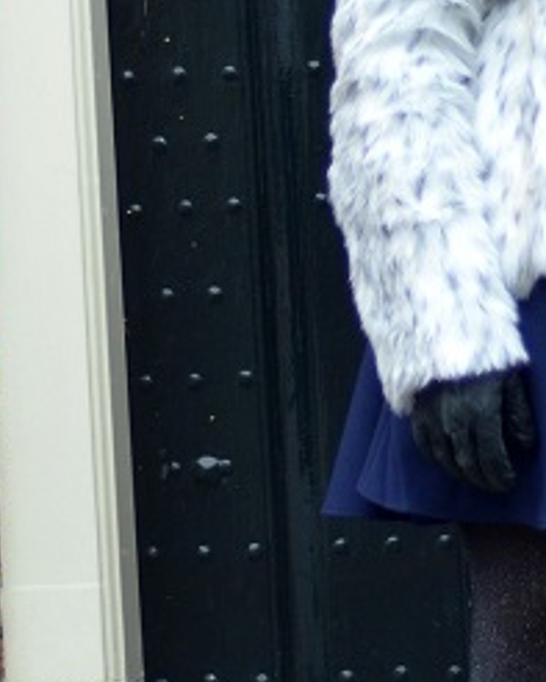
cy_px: 129
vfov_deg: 6.8
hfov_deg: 5.4
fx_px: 5753
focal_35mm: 285
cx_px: 485
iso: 400
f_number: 2
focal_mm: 50
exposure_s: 1/320
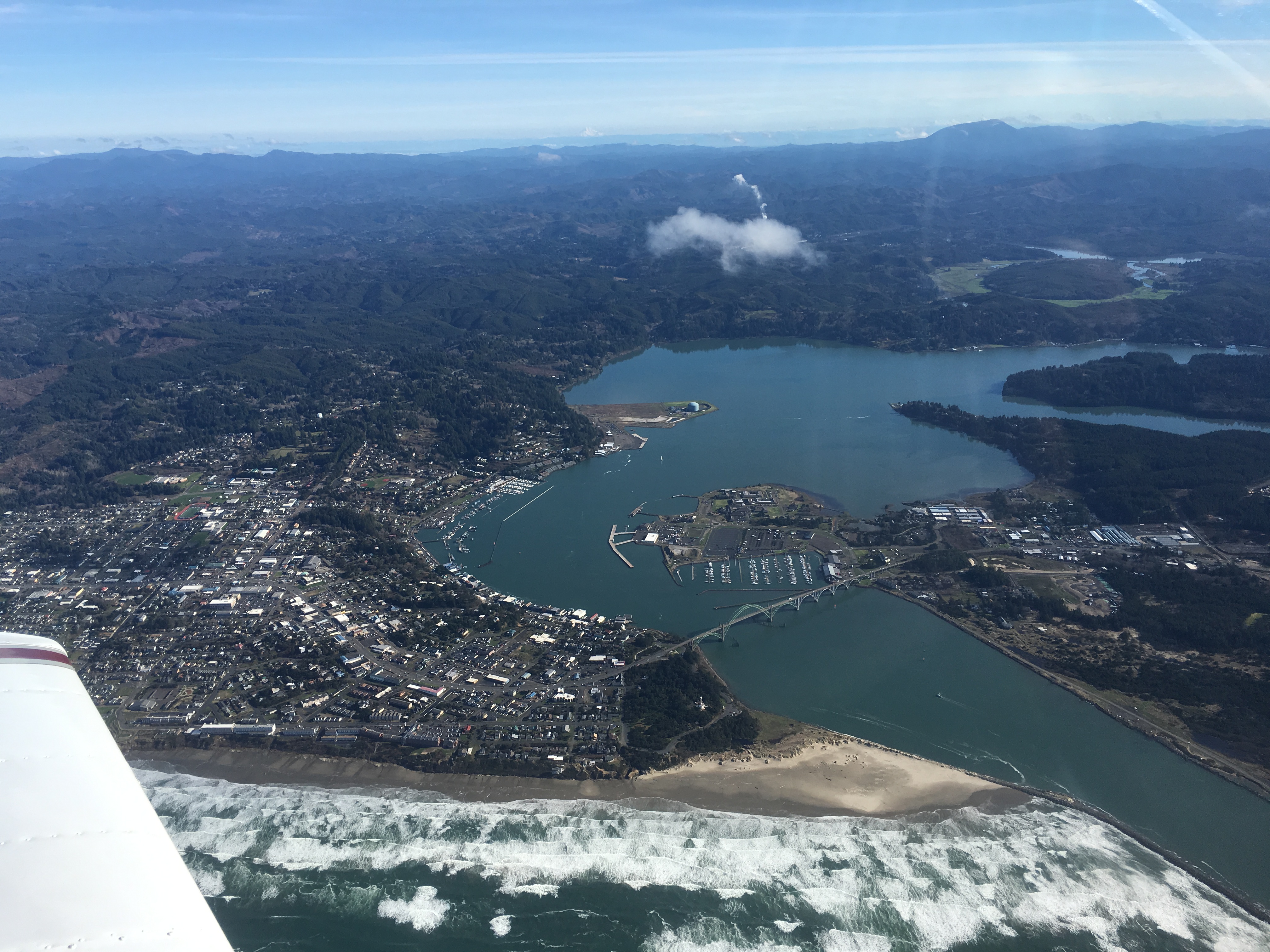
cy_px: 476
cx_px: 635
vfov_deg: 48.2
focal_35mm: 29
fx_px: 1064
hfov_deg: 61.7
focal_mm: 4.15
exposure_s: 1/1508
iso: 25
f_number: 2.2
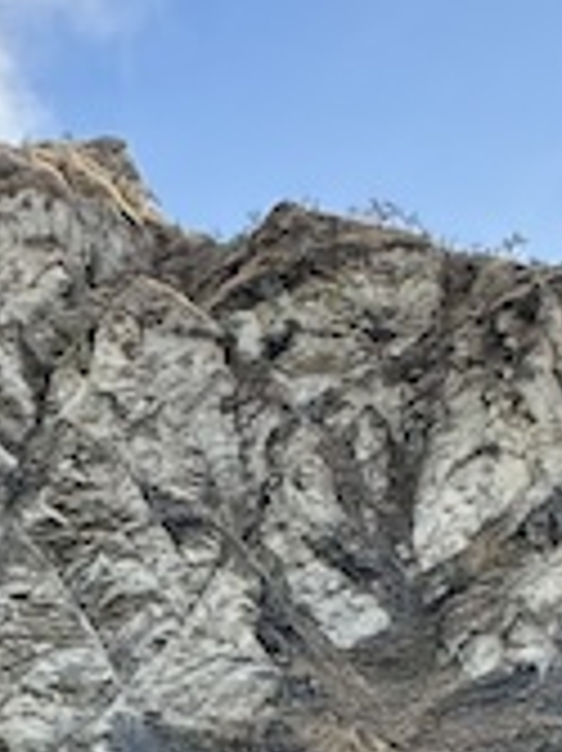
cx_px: 108
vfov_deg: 24.8
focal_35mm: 67
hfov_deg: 21.6
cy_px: 1004
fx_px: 1452
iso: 40
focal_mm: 2.22
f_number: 2.2
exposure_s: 1/139
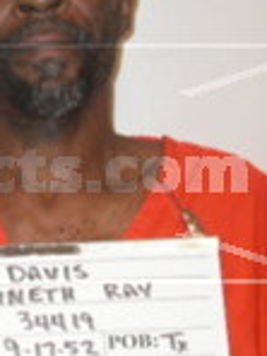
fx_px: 1532
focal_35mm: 149
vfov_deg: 13.3
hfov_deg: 9.9
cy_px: 165
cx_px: -28
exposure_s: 1/60.3
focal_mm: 13.3
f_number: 3.2
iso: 100
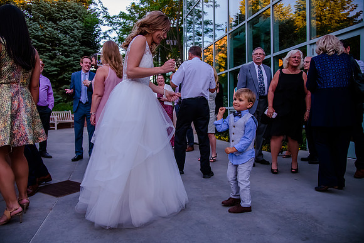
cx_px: 176
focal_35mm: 25
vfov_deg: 51.1
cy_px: 121
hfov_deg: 71.2
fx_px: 254
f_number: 4
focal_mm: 24
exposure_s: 1/640
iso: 3200
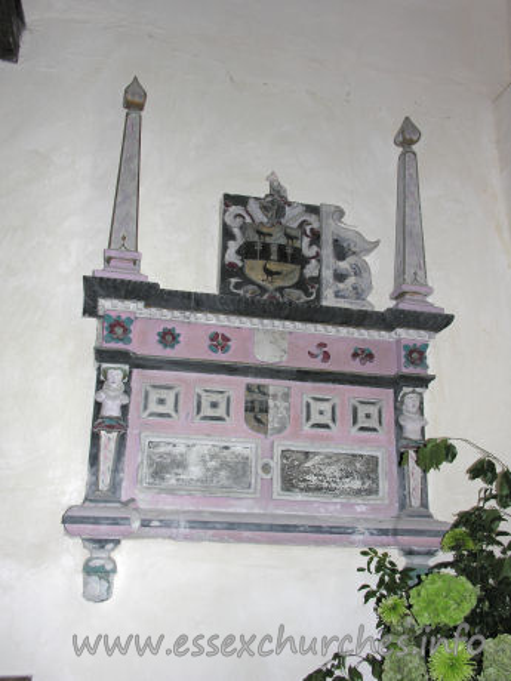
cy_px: 340
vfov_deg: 50.1
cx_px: 256
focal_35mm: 37
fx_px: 728
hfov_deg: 38.7
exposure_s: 1/60.1
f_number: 2.8
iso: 50
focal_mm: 9.5
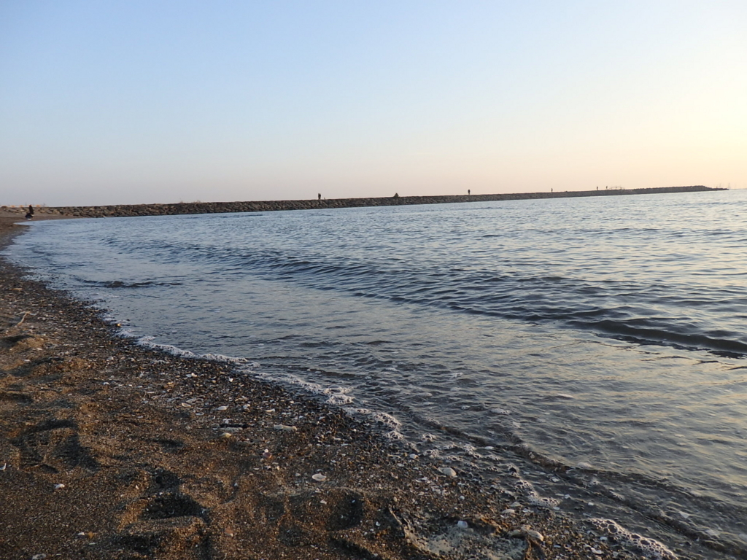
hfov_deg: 69.4
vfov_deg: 54.9
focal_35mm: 25
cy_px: 280
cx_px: 374
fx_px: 539
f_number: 3
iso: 125
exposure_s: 1/500
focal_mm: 4.5
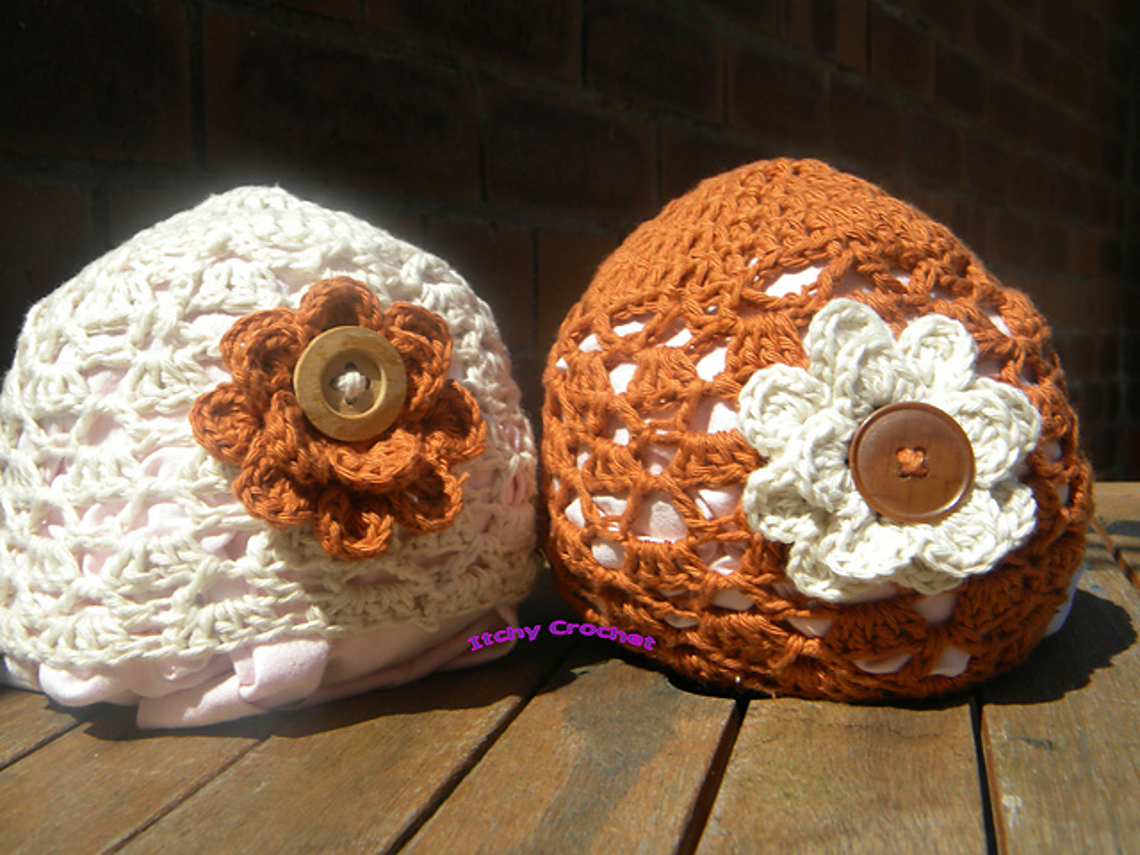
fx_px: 1350
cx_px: 570
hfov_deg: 45.8
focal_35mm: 41
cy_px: 428
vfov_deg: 35.1
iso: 80
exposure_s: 1/284
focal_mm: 7.3
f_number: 7.6
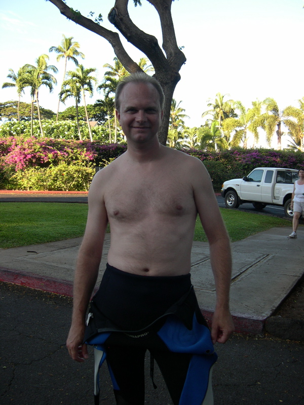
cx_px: 152
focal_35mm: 38
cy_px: 202
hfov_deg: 37.7
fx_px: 445
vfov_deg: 49.0
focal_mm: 8
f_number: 2.8
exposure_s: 1/247
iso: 100
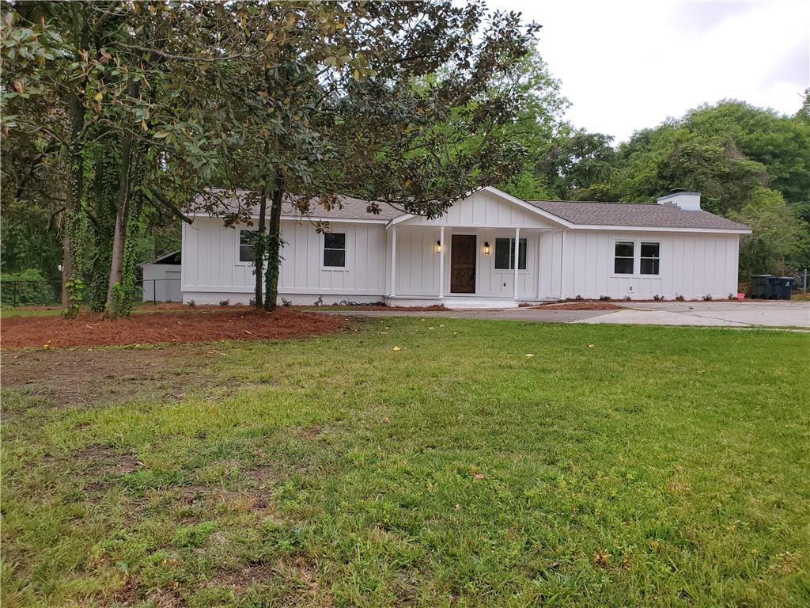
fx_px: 608
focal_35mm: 26
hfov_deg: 67.3
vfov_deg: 53.1
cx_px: 405
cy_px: 304
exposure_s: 1/302
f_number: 2.4
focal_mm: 4.3
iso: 50
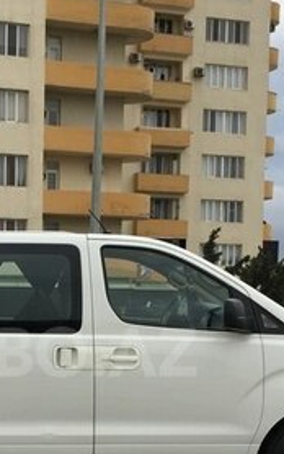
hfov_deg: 17.6
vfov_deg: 27.7
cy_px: 352
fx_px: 903
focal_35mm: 73
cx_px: 29
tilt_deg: -3.9
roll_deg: -0.7
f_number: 2.2
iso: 25
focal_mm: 4.15
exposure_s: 1/1183
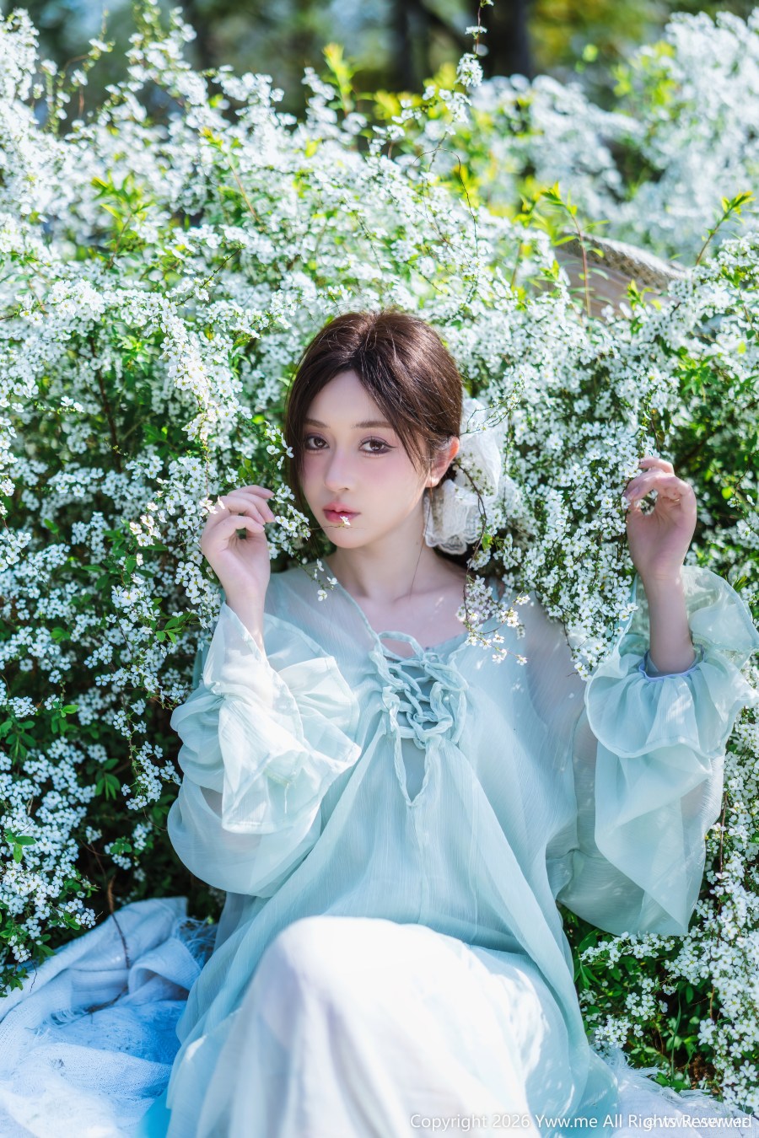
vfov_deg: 39.6
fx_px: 1581
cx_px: 380
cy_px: 569
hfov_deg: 27.0
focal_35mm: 50
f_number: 1.6
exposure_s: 1/2000
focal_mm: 50
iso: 80
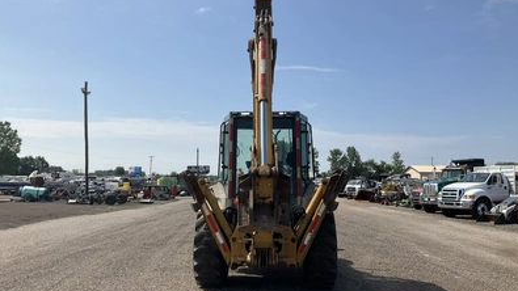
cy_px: 149
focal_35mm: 32
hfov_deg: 61.0
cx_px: 261
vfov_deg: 36.7
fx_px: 439
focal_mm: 3
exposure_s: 1/2538
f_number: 1.8
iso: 25
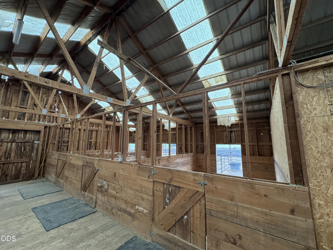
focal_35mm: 14
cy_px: 125
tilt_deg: +10.7
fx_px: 135
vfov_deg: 85.7
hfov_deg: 102.1
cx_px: 166
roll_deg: +0.4
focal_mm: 2.22
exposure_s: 1/120
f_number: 2.2
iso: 320
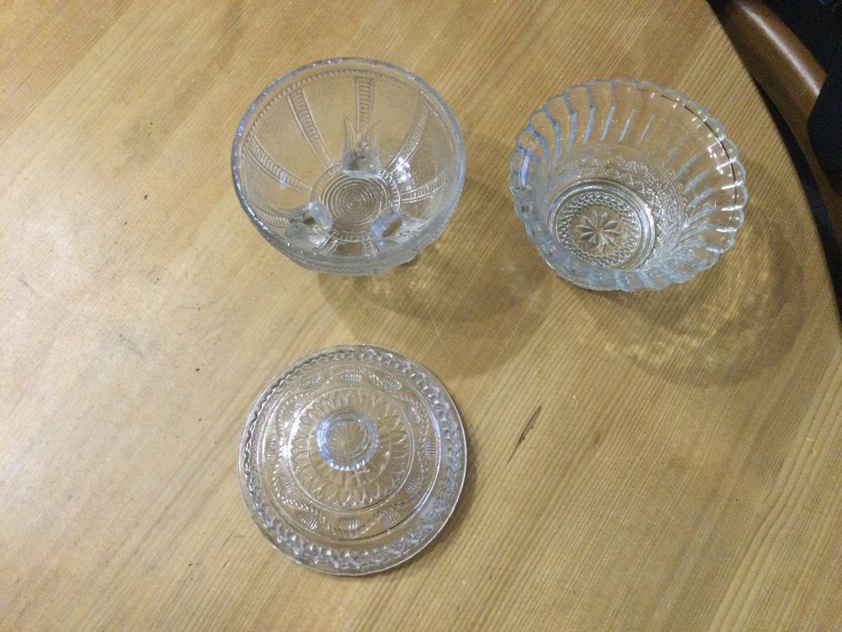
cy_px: 316
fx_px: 754
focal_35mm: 31
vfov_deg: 45.4
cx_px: 421
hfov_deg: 58.4
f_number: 2.4
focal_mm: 3.3
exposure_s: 1/25
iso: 200
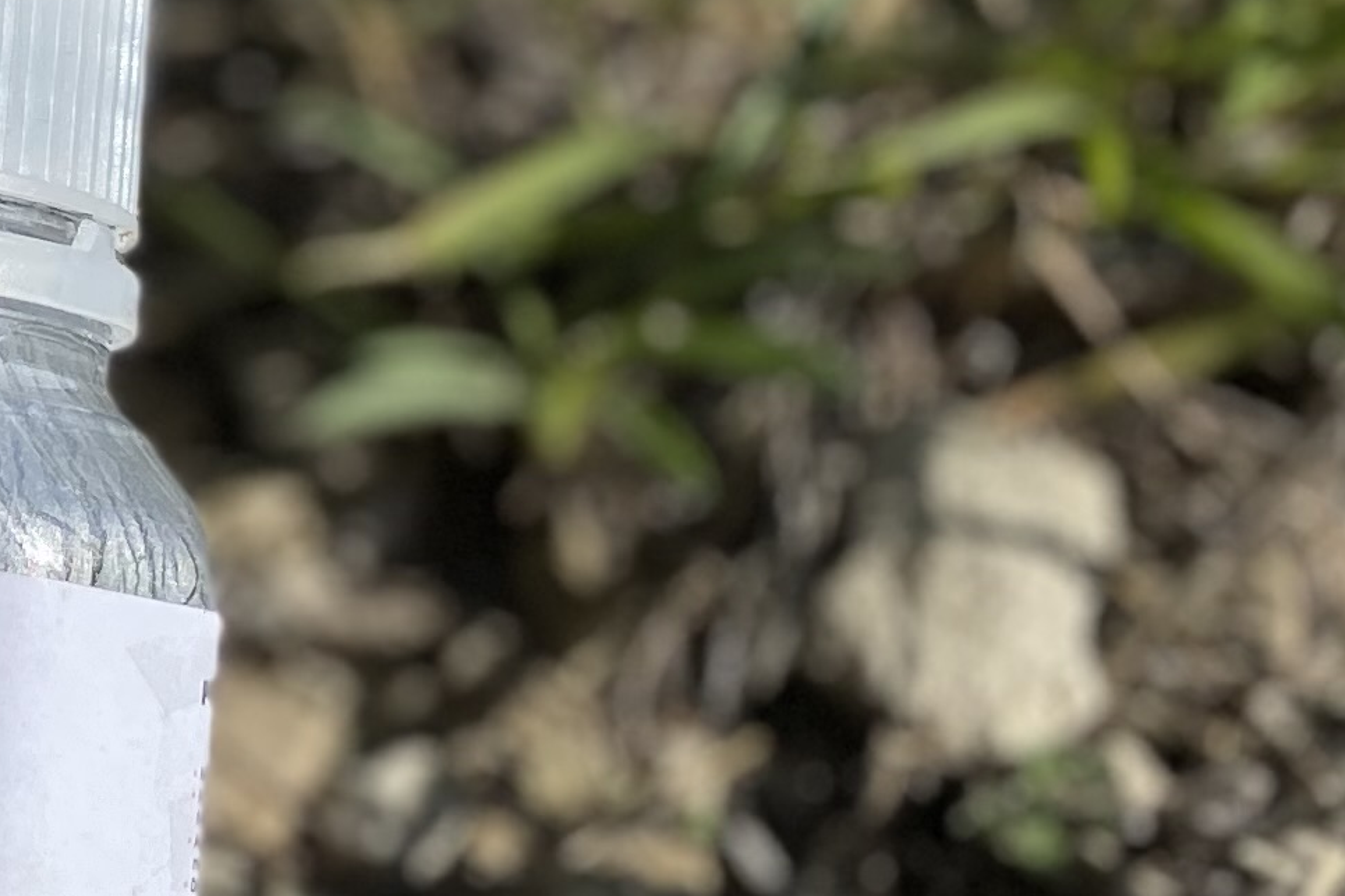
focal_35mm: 113
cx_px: -1395
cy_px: -65
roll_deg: +2.1
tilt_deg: -31.5
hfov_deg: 14.7
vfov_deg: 11.9
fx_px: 4221
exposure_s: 1/4115
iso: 32
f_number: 1.8
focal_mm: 4.25
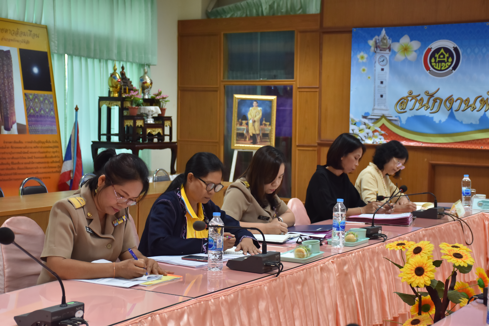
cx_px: 244
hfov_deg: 31.9
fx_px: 856
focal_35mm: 63
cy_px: 163
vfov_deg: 21.6
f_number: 4.5
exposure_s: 1/80
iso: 640
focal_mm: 42
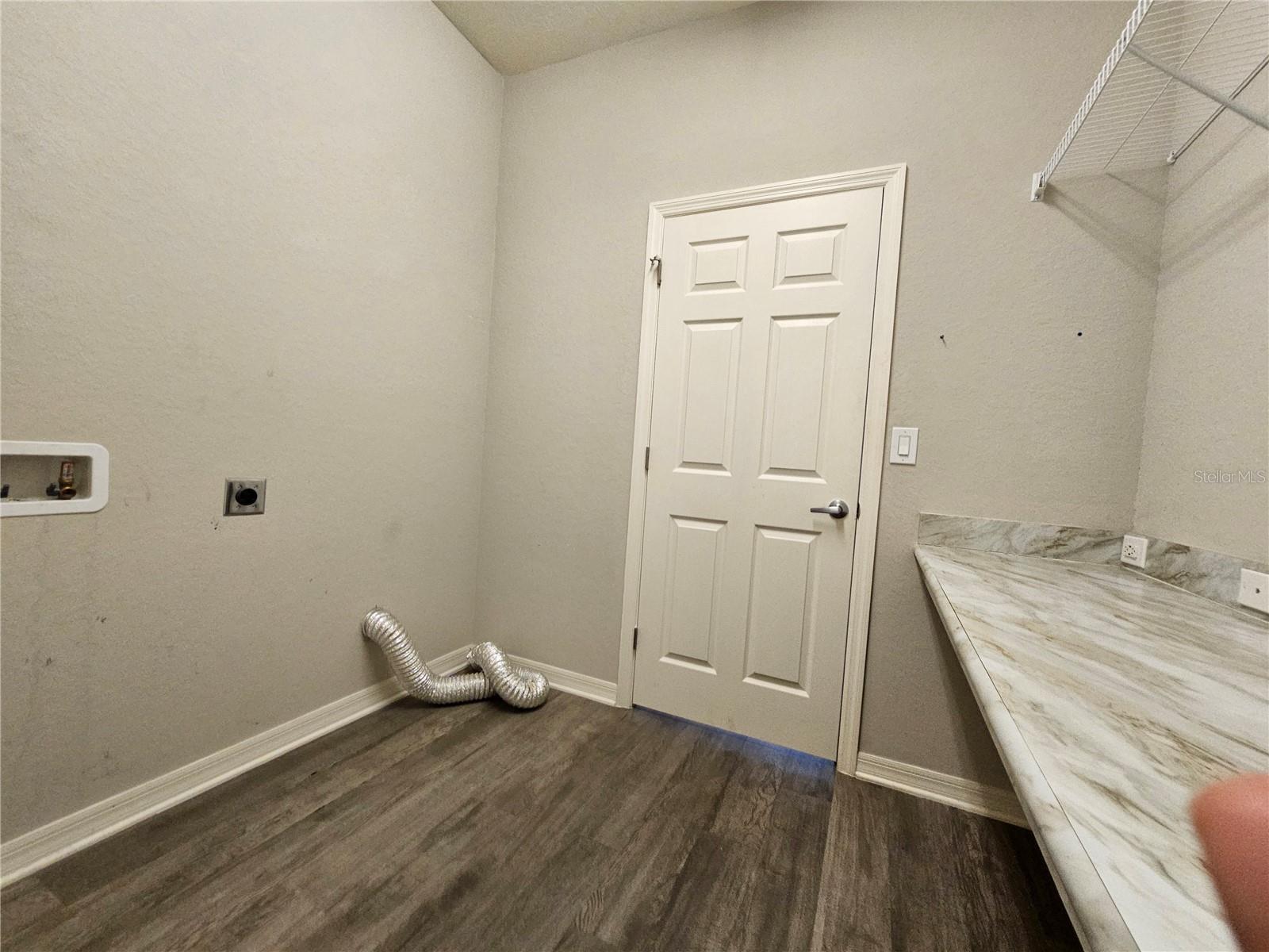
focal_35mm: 13
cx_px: 634
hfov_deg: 106.2
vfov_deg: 89.9
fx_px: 477
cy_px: 476
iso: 160
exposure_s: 1/60
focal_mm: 2.2
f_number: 2.2
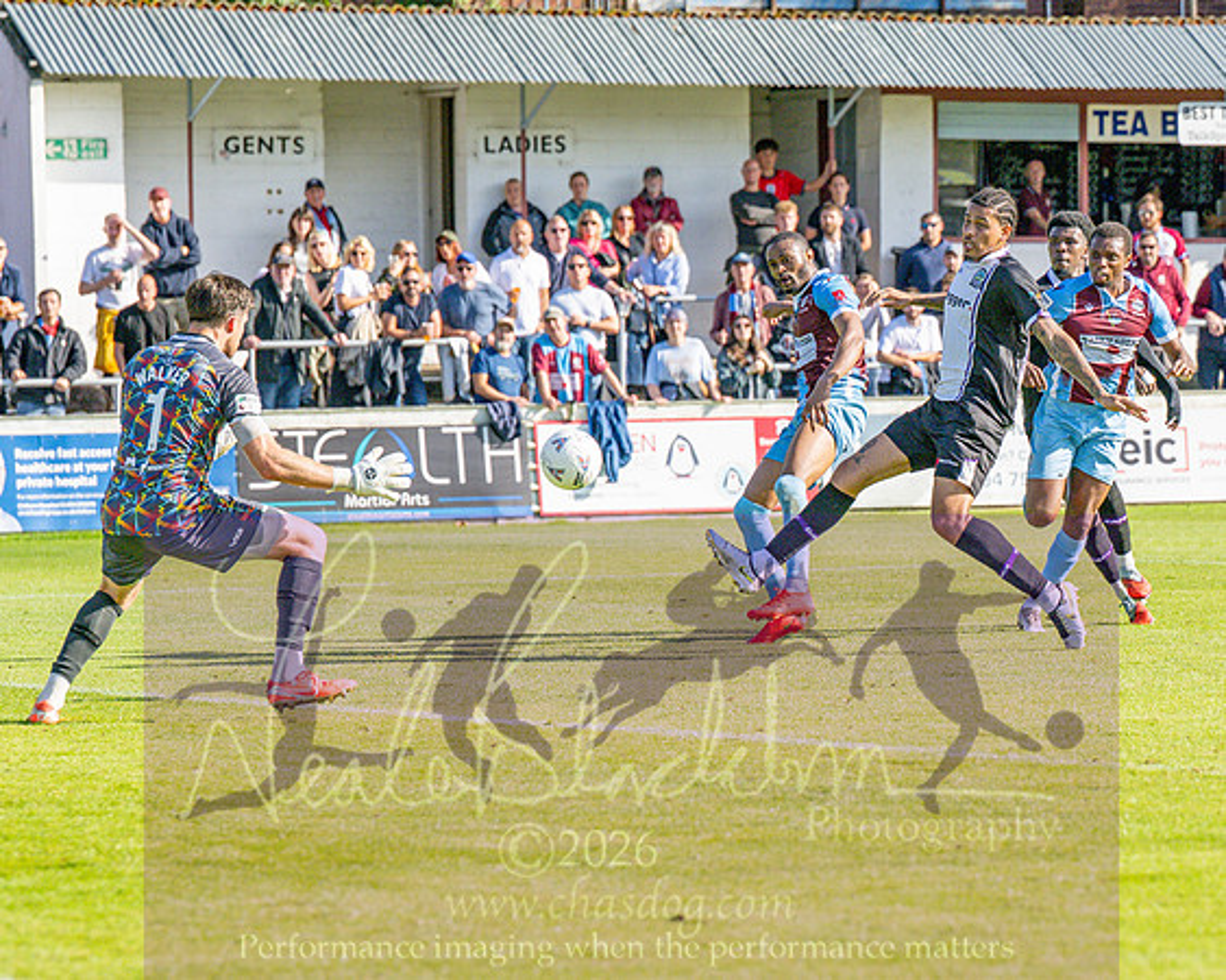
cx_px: 698
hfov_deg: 8.9
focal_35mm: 217
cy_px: 499
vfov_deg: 7.1
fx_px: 7872
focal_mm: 120
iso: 400
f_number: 4
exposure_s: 1/4000
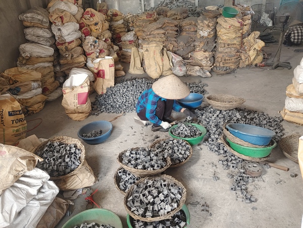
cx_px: 152
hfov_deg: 67.3
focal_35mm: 26
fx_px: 228
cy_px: 114
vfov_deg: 53.1
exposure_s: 1/50
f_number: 1.8
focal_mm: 4.81
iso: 250
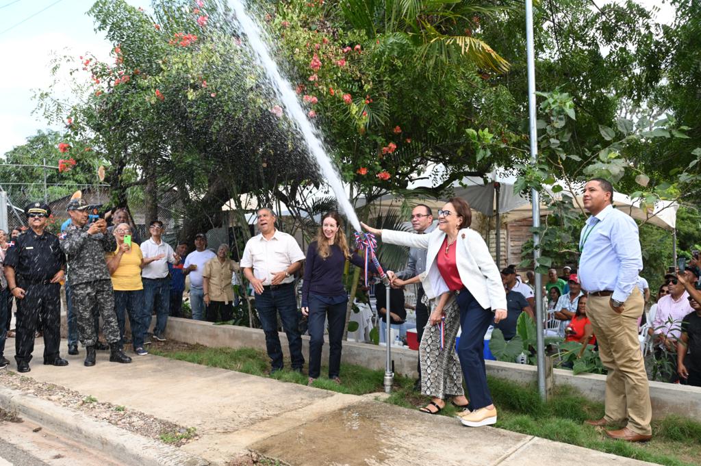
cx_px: 350
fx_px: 603
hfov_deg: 60.3
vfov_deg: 42.3
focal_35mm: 31
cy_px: 233
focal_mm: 31
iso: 500
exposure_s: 1/320
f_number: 5.6
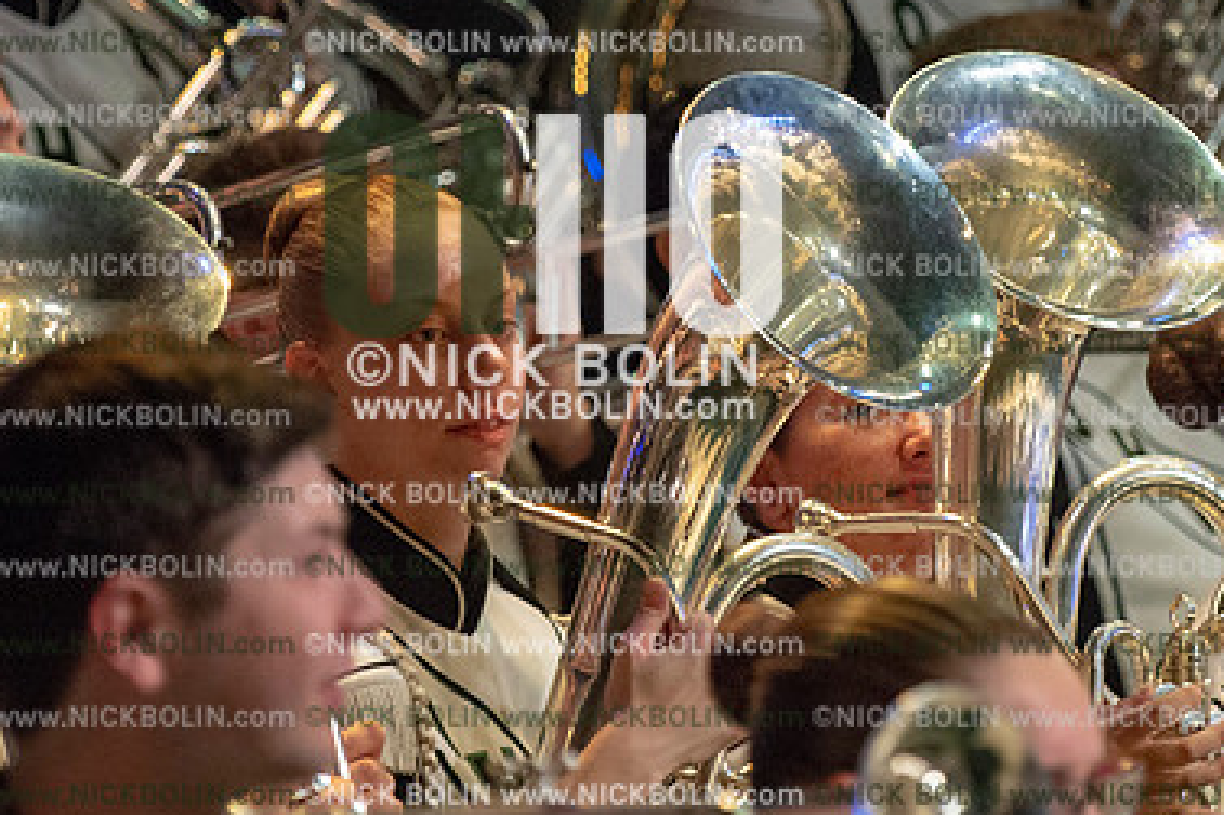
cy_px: 266
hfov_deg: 6.7
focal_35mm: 308
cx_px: 552
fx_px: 10467
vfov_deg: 4.5
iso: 8000
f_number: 5.6
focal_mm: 200
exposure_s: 1/320
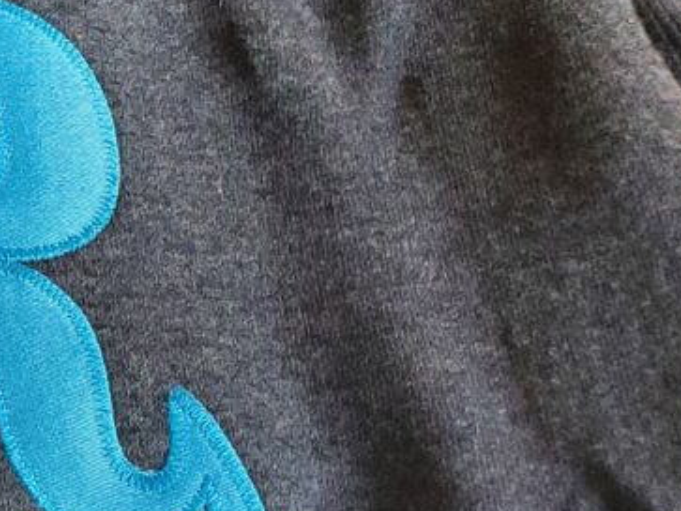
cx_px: -735
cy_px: 263
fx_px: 2163
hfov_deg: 14.4
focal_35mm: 110
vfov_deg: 13.5
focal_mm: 4.3
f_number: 1.5
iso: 250
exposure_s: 1/39
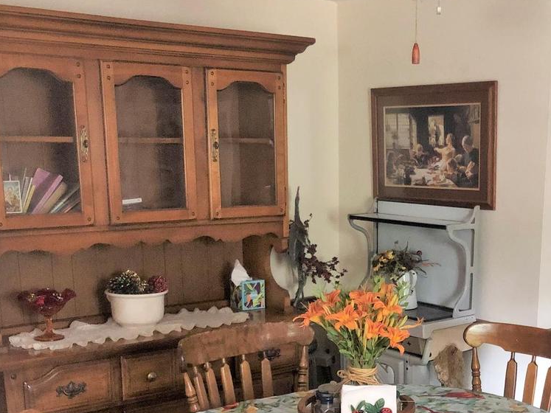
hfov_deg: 34.8
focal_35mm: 54
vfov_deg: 26.4
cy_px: 346
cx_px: 410
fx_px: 859
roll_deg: -0.4
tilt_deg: -15.5
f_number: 1.8
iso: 160
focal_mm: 3.99
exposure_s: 1/4
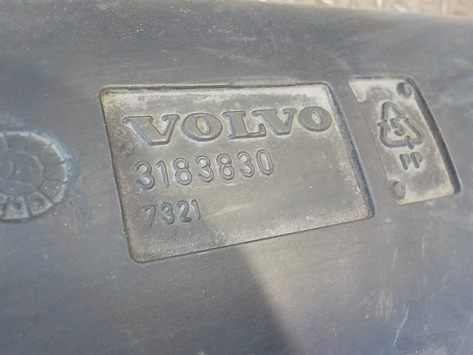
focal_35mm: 30
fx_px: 410
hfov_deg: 60.0
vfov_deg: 46.8
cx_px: 236
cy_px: 178
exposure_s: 1/30
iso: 800
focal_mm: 4.1
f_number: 3.3
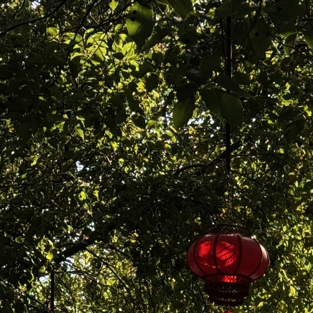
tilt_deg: +7.3
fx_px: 1729
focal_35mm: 169
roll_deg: +0.2
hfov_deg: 10.0
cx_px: 460
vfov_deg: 10.0
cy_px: 471
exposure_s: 1/888
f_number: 1.78
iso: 64
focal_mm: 6.76
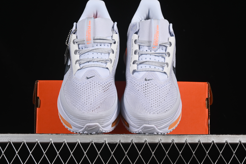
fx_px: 512
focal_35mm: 75
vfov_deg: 18.2
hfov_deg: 27.0
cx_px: 123
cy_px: 82
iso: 160
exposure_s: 1/80
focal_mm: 50
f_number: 8
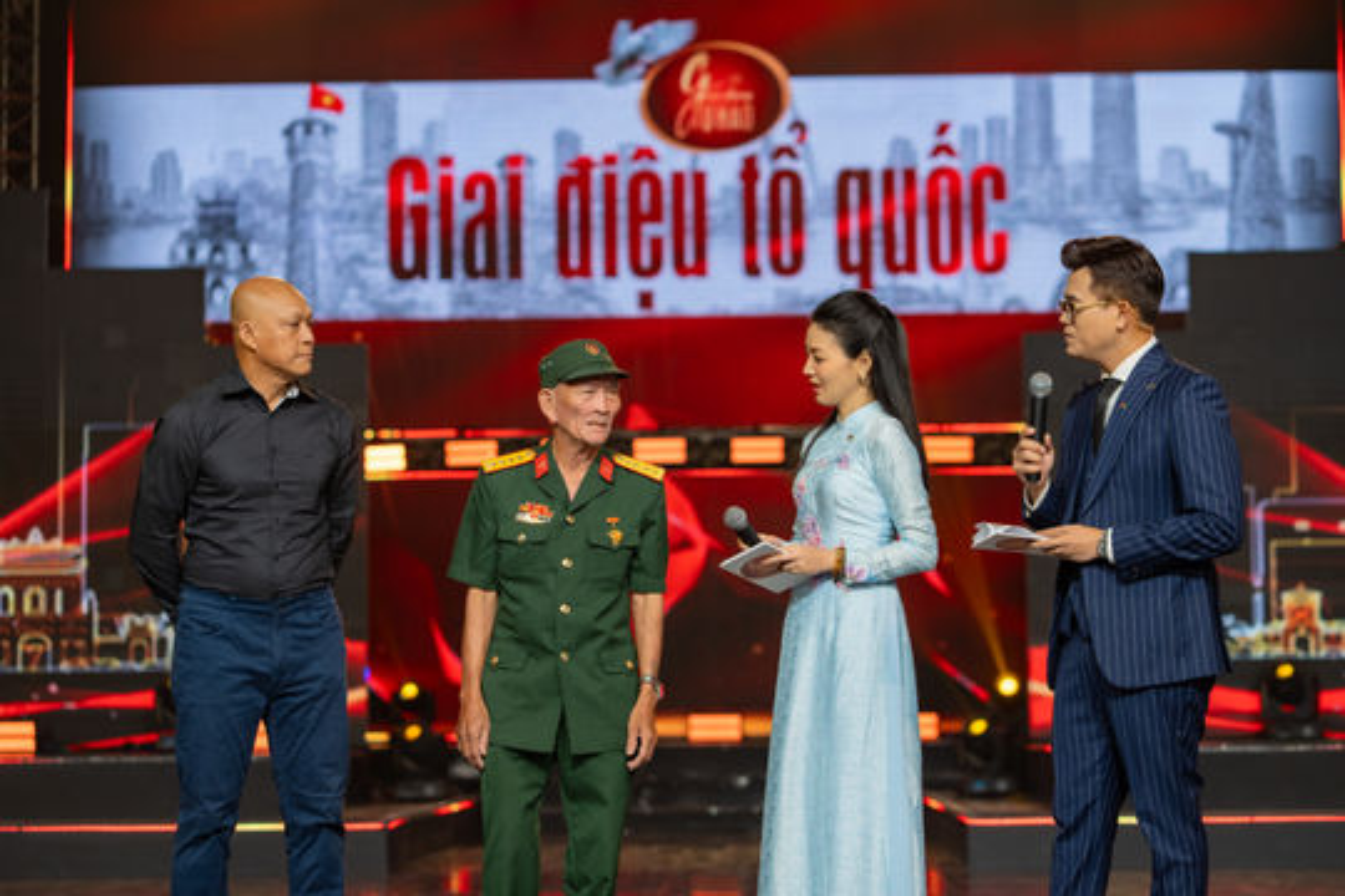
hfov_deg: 23.9
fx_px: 3175
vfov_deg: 16.1
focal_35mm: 85
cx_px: 672
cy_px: 448
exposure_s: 1/160
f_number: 2.8
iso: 500
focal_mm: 85
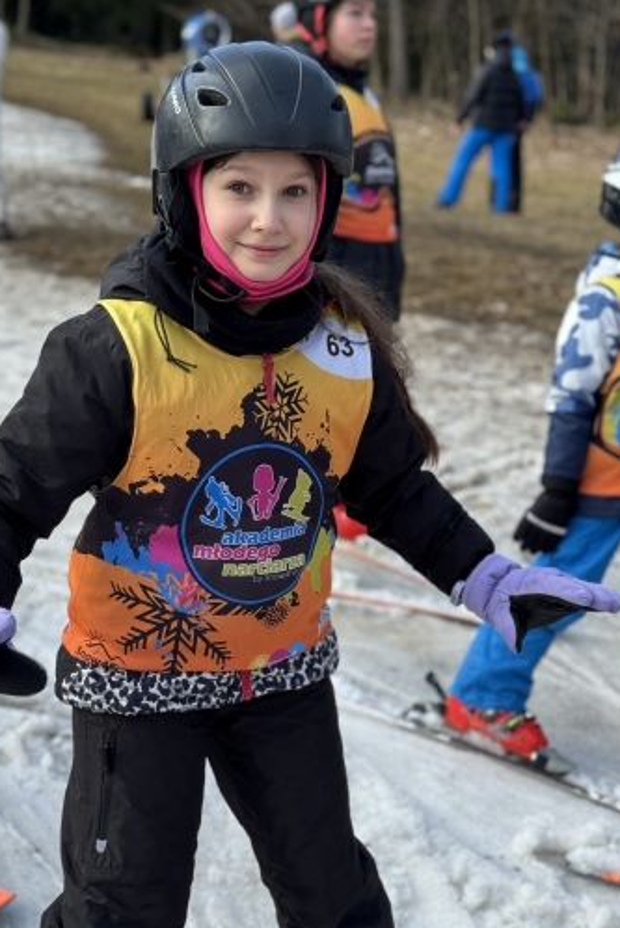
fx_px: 1549
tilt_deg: -11.7
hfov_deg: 22.6
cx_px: 261
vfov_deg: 33.4
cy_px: 495
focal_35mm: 60
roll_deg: -1.4
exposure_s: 1/1133
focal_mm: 6.86
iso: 64
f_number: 1.78
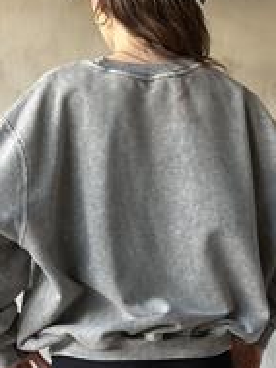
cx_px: 136
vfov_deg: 18.1
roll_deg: -0.2
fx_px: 1147
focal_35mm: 108
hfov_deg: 13.7
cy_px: 245
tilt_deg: -0.4
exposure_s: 1/60
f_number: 1.78
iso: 320
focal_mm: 6.86
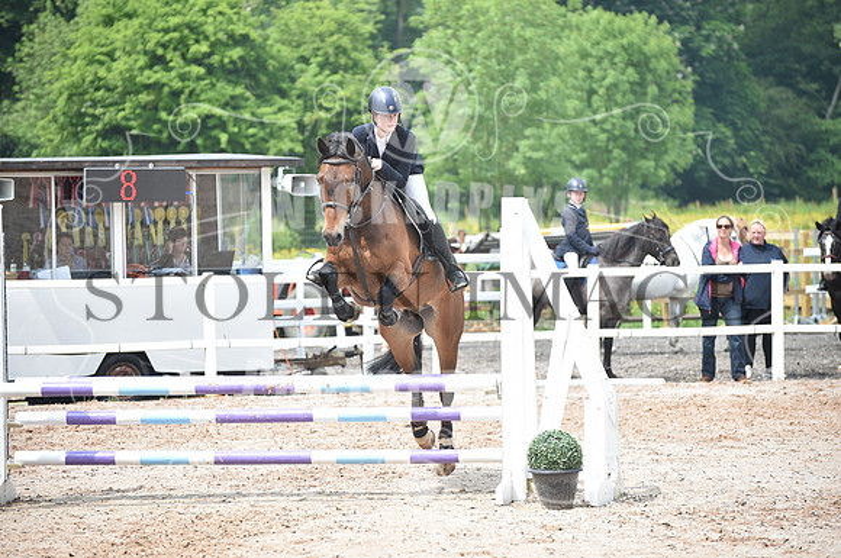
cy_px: 279
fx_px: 3966
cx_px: 420
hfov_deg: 12.1
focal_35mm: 170
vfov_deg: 8.1
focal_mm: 170
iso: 500
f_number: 5
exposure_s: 1/1250
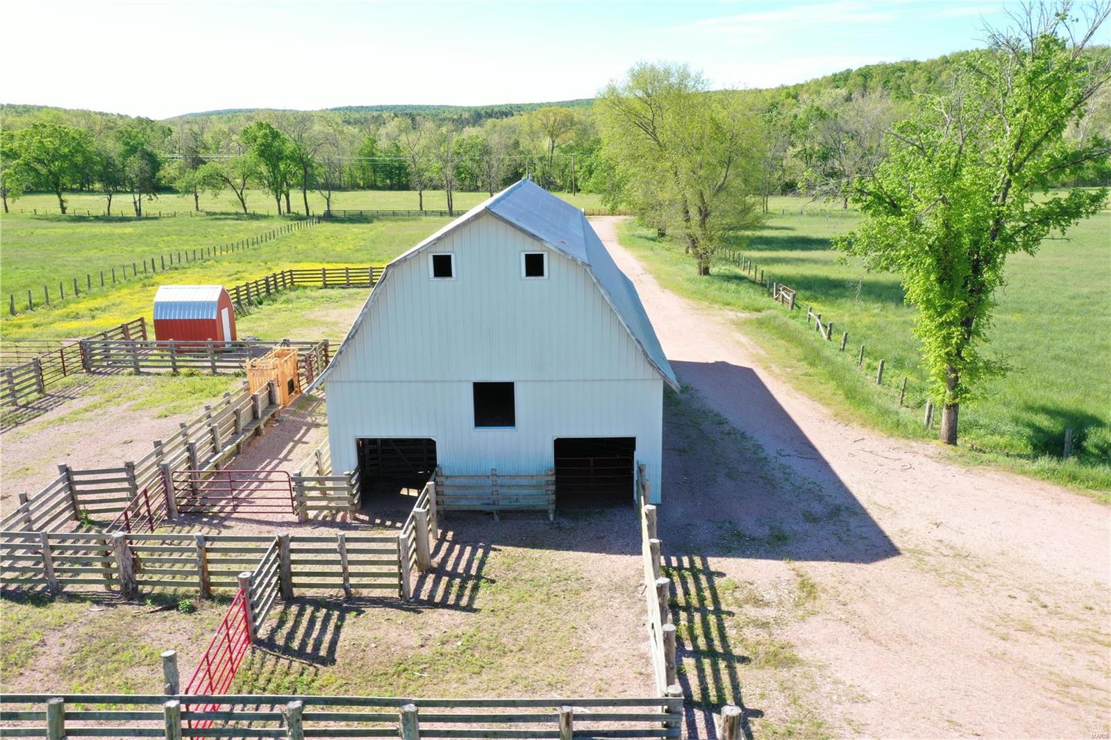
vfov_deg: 46.4
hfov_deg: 65.5
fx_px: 864
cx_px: 556
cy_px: 370
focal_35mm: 28
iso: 100
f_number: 7.1
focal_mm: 10.26
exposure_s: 1/100
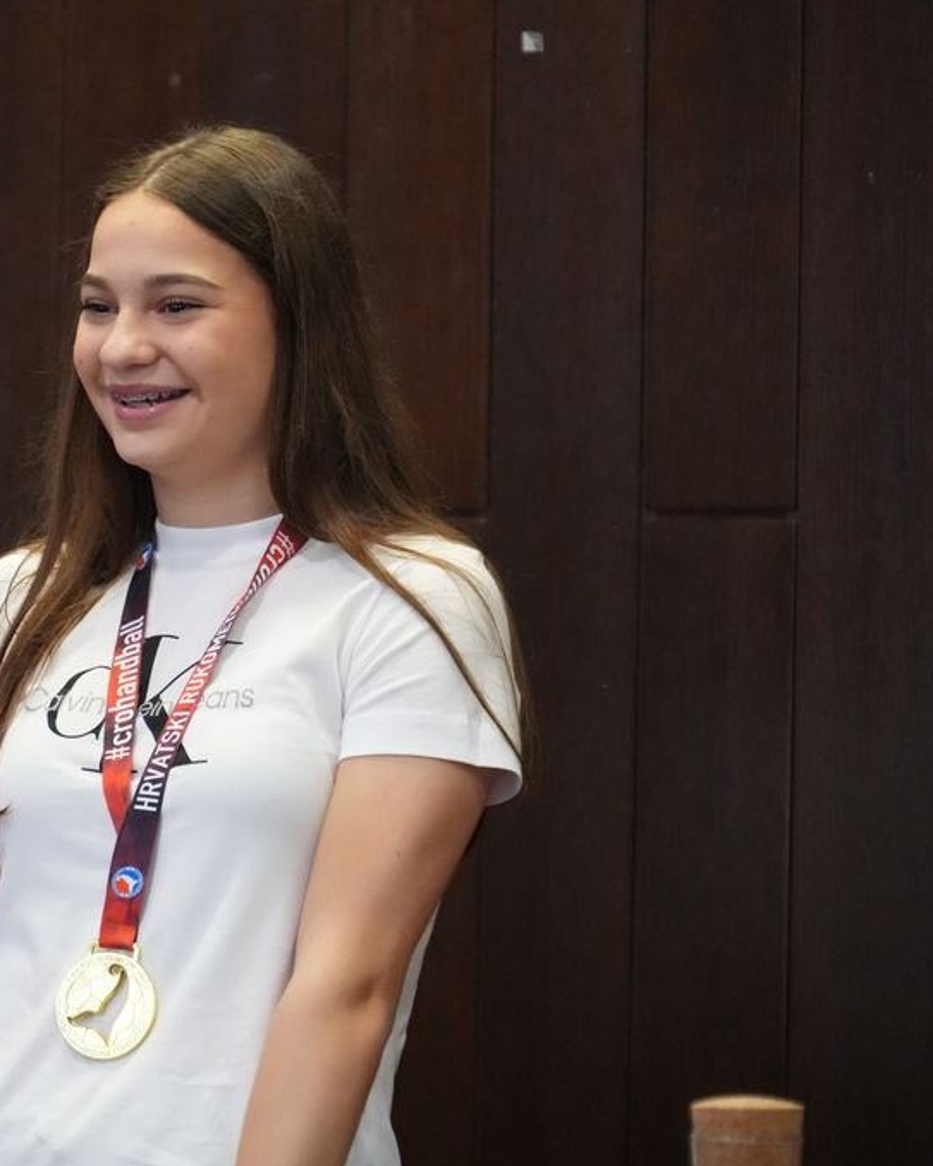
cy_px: 583
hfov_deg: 6.1
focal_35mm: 252
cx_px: 117
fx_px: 8700
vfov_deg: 7.7
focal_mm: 178
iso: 12800
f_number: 6.3
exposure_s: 1/200
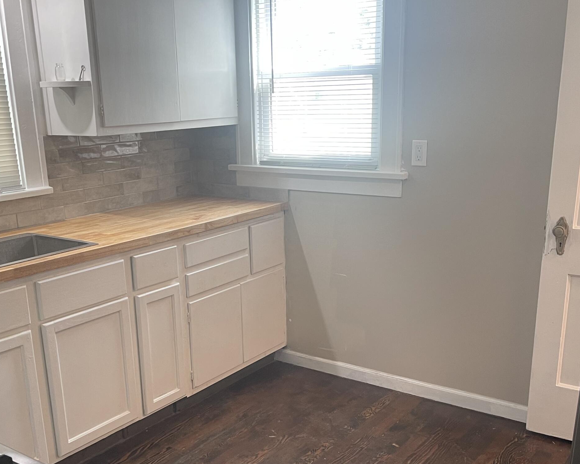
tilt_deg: -18.9
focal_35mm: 39
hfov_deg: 46.8
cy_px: 310
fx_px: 670
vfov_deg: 37.8
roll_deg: +1.6
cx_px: 267
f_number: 1.6
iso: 125
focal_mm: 5.1
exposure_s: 1/60
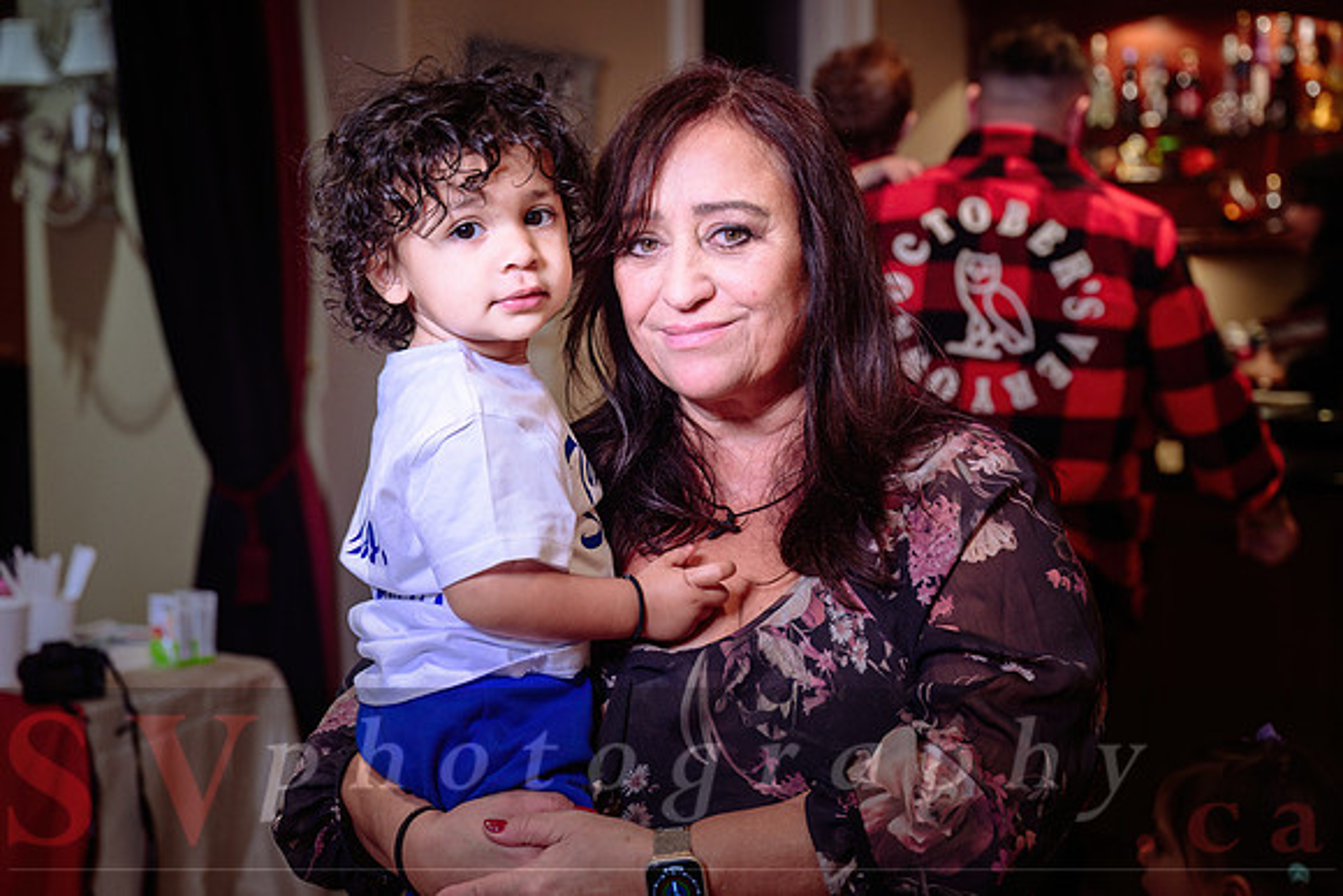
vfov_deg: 23.0
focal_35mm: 59
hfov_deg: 33.9
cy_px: 425
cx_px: 630
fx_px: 2199
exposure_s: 1/50
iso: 500
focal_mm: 55
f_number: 4
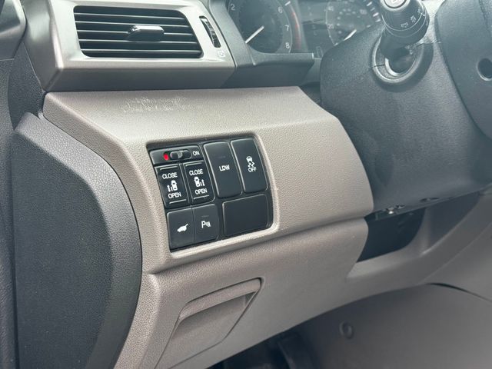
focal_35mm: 48
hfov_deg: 39.7
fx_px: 682
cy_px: 184
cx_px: 246
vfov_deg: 30.3
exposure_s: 1/207
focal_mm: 6.76
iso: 64
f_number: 1.78
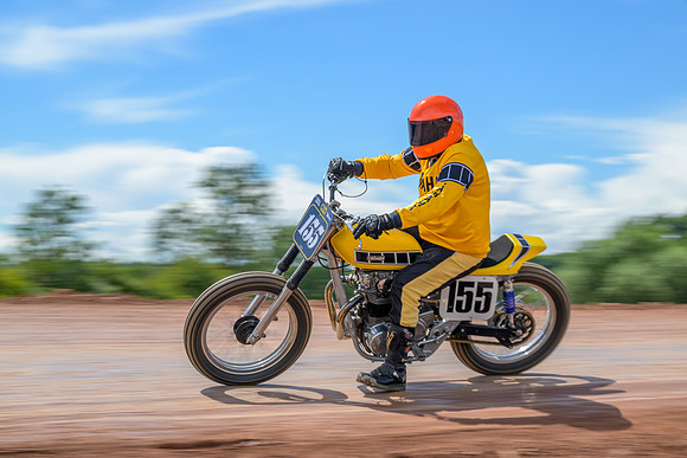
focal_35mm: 70
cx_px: 344
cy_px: 229
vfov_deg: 19.5
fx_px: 1336
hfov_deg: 28.8
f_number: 9
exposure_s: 1/100
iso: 64
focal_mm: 70
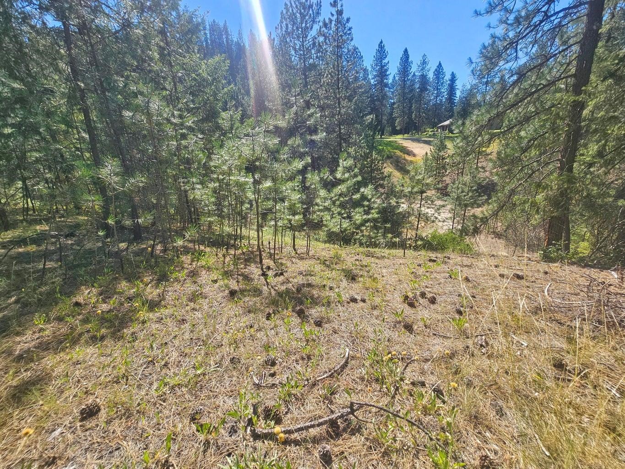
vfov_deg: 89.9
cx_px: 312
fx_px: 235
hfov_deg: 106.2
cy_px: 234
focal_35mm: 13
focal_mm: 2.2
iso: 50
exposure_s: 1/1179
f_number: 2.2
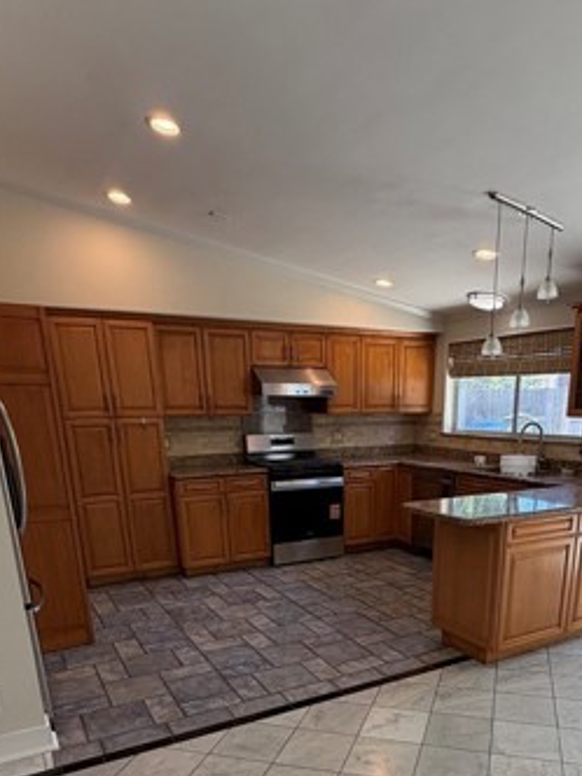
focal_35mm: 27
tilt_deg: -17.3
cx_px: 358
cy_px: 603
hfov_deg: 50.9
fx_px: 605
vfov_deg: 60.8
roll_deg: +0.6
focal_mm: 2.22
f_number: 2.2
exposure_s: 1/120
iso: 80
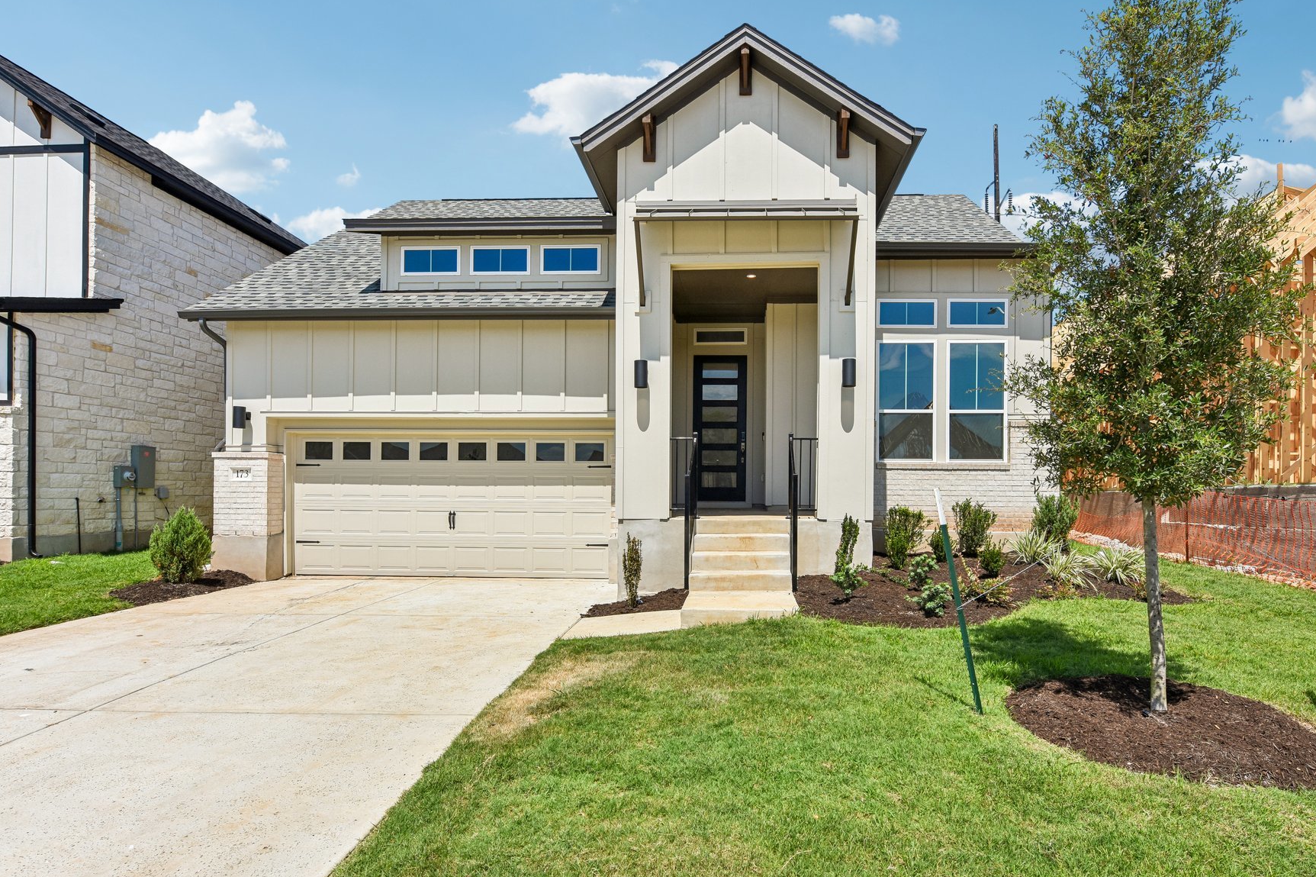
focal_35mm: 19
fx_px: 694
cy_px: 487
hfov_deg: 86.8
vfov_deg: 64.3
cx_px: 707
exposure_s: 1/640
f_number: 8
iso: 100
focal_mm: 16
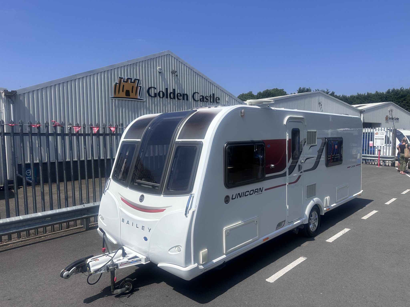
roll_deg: +0.1
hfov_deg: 71.6
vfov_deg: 56.8
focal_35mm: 24
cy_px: 154
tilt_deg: -2.4
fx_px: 284
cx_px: 205
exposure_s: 1/6623
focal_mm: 6.86
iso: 80
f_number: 1.78
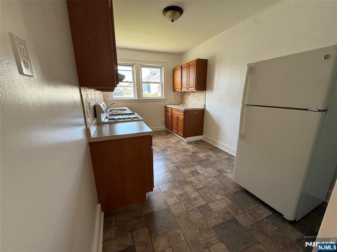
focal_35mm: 14
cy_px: 126
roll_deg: +1.3
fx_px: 136
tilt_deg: -13.2
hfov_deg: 102.1
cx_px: 168
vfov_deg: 85.7
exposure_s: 1/99
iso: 160
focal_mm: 2.22
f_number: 2.2
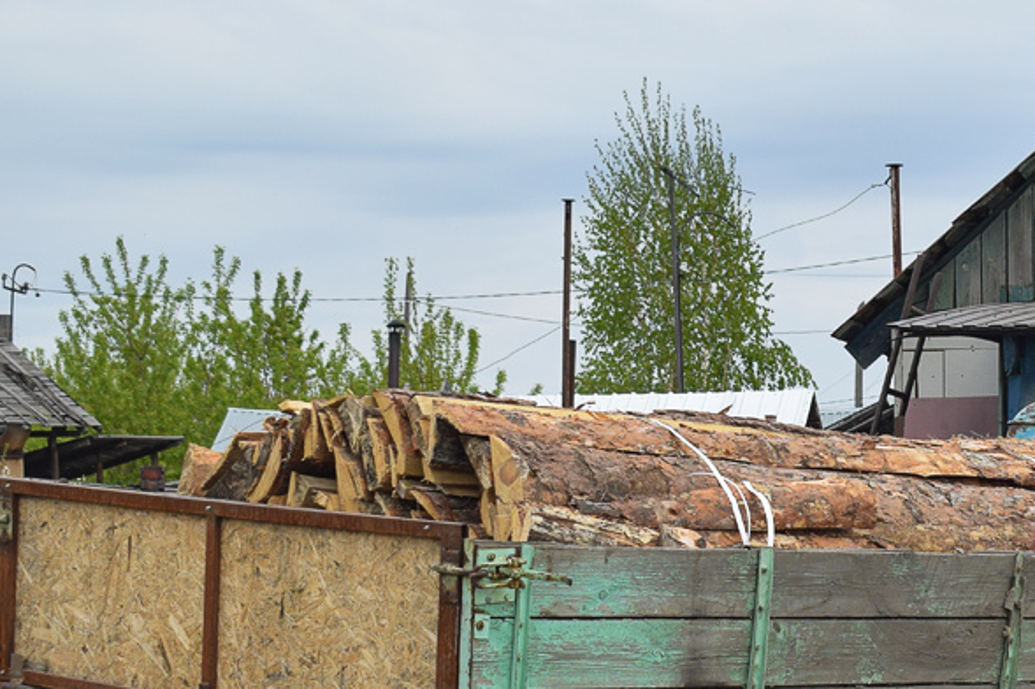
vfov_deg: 12.7
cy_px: 566
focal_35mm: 107
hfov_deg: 18.9
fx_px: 3075
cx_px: 875
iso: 200
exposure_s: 1/800
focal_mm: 35
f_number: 6.3
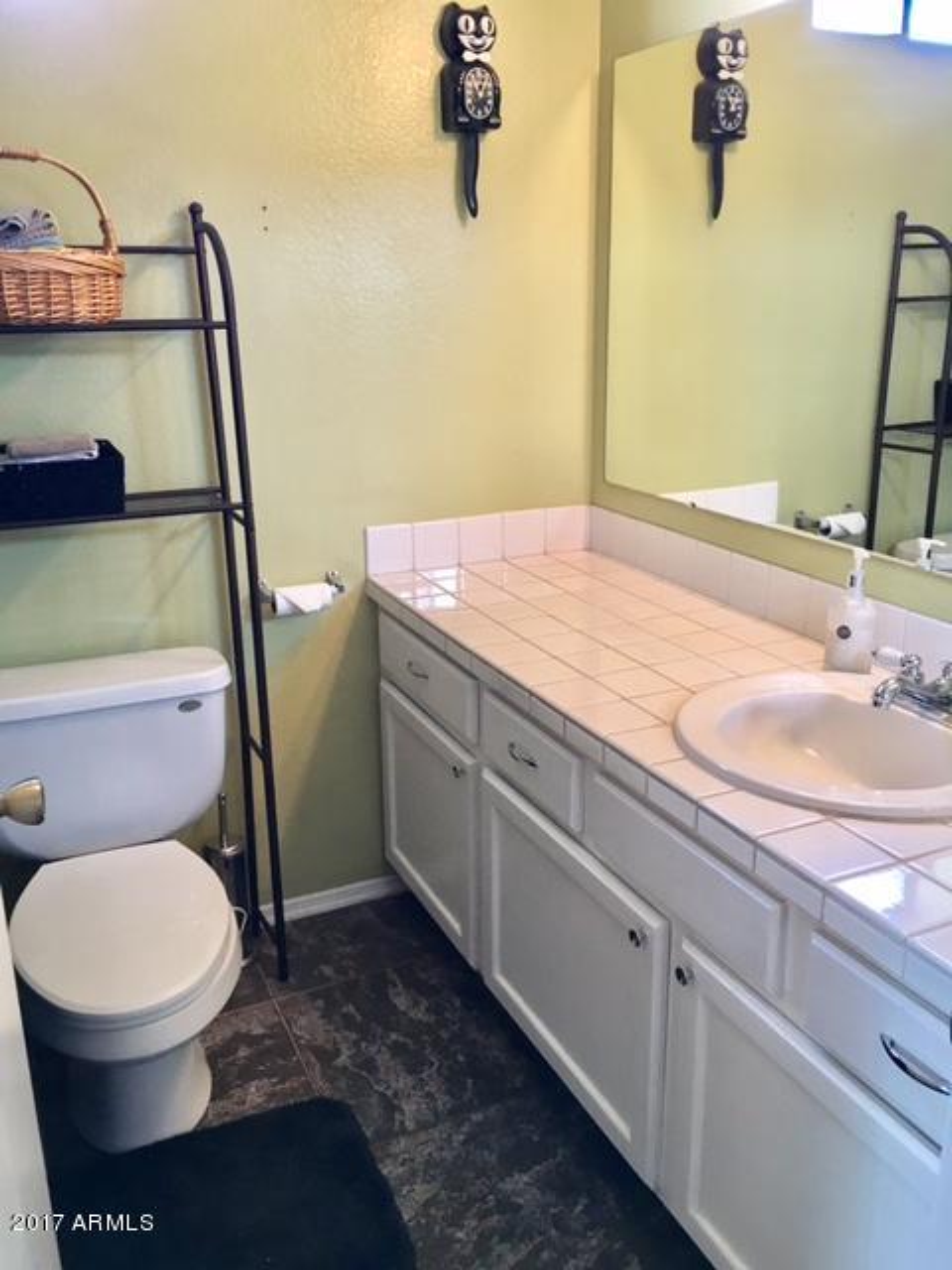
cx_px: 476
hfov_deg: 48.2
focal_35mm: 29
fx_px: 1063
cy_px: 635
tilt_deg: -16.4
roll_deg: +0.1
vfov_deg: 61.7
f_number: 2.2
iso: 80
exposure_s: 1/30
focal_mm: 4.15
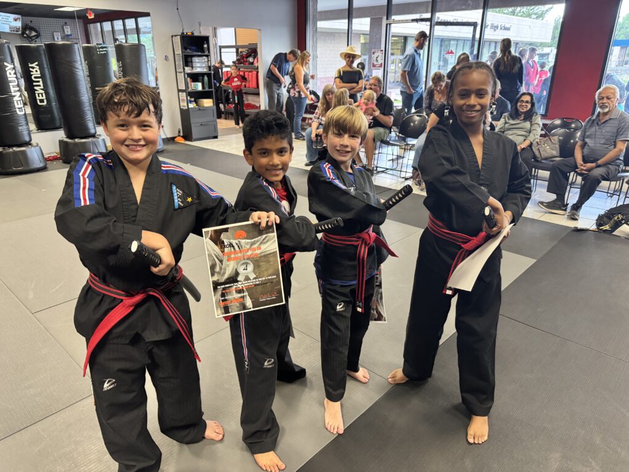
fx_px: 436
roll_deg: -0.1
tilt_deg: -22.7
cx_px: 314
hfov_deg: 71.6
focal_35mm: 24
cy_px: 236
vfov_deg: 56.8
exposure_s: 1/60
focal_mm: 6.76
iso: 400
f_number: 1.78
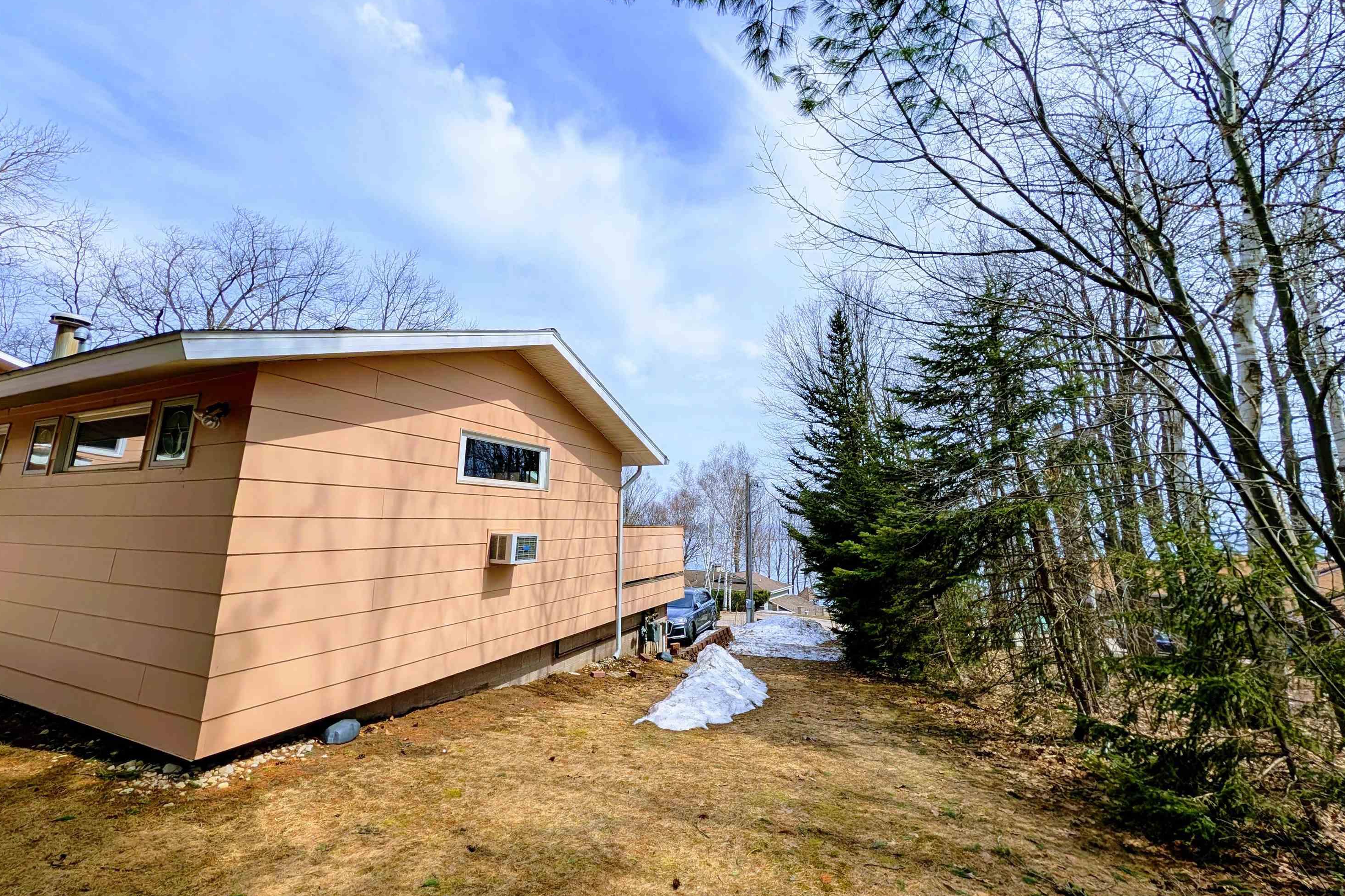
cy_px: 419
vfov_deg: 85.3
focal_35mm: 13
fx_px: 486
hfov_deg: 108.3
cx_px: 653
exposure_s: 1/2786
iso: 50
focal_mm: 2.02
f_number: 1.7
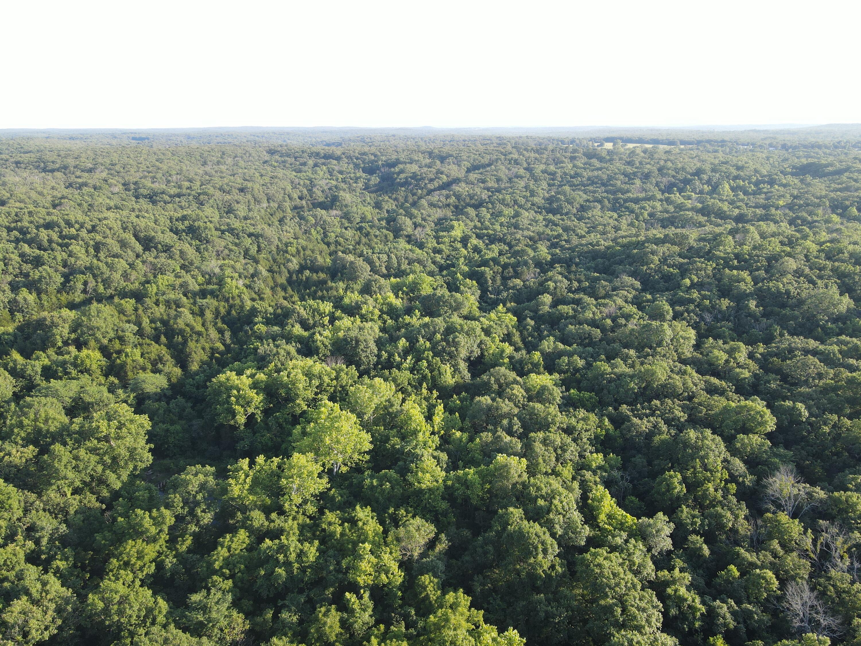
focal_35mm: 24
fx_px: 597
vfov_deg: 56.8
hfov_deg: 71.6
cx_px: 430
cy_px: 323
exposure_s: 1/100
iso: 100
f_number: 2.8
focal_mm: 4.5
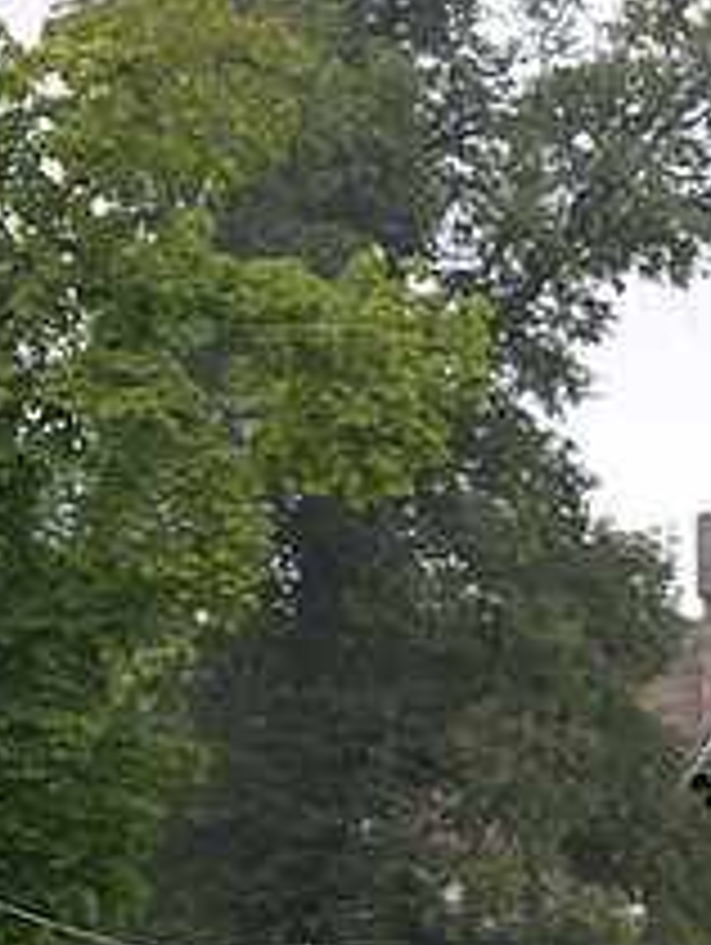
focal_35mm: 215
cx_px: 1246
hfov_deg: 6.8
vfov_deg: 9.2
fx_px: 5876
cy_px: 718
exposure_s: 1/1250
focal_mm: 81
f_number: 4
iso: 1250
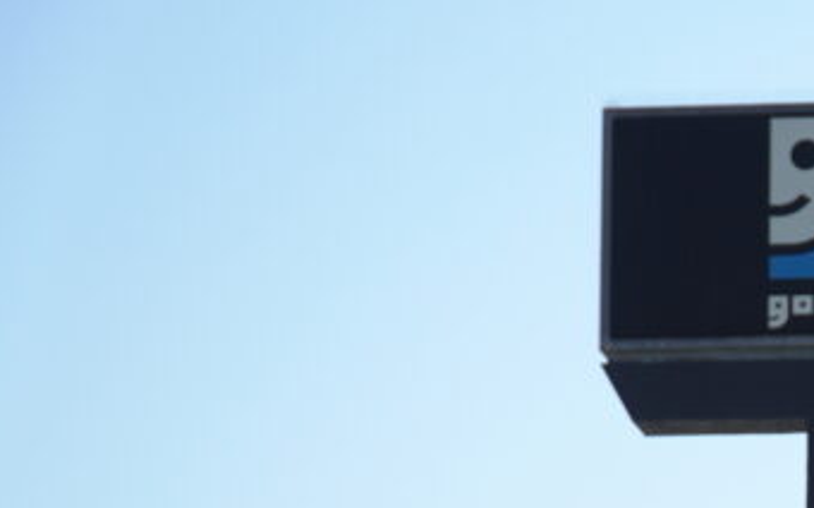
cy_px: 567
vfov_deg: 6.2
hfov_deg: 9.6
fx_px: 4700
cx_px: 1216
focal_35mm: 212
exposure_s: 1/1250
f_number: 4
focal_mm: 46
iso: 100
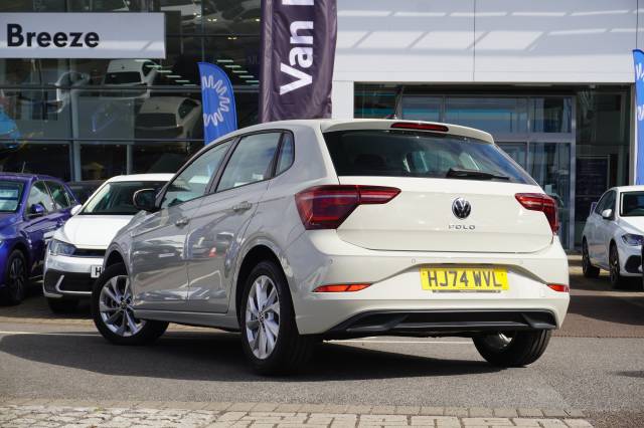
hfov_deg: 31.9
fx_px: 1126
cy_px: 214
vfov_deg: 21.5
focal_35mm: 63
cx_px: 322
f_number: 9
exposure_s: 1/125
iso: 100
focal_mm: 42
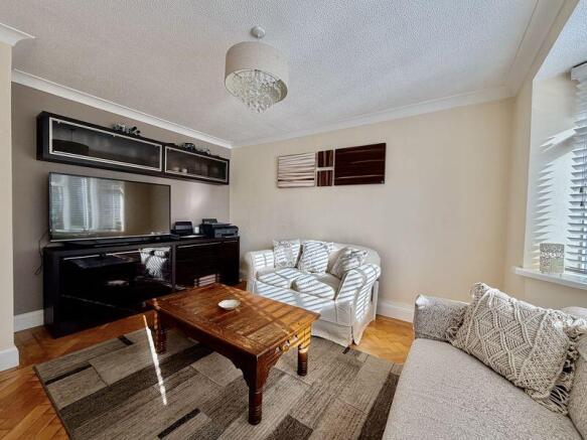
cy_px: 220
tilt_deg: -1.3
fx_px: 237
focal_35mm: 14
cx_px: 294
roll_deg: -0.5
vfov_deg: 85.7
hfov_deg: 102.1
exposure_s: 1/124
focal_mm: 2.22
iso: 40
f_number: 2.2
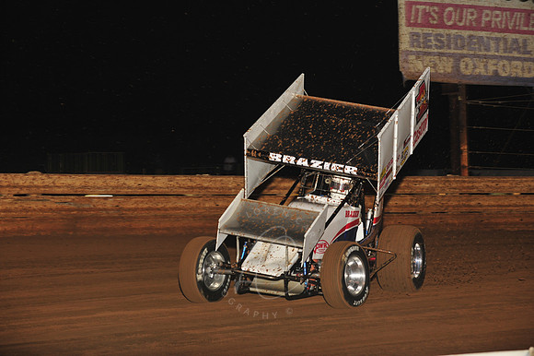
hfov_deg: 17.1
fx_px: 1779
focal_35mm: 120
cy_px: 178
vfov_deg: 11.4
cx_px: 267
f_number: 6.3
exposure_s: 1/320
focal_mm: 120
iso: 800
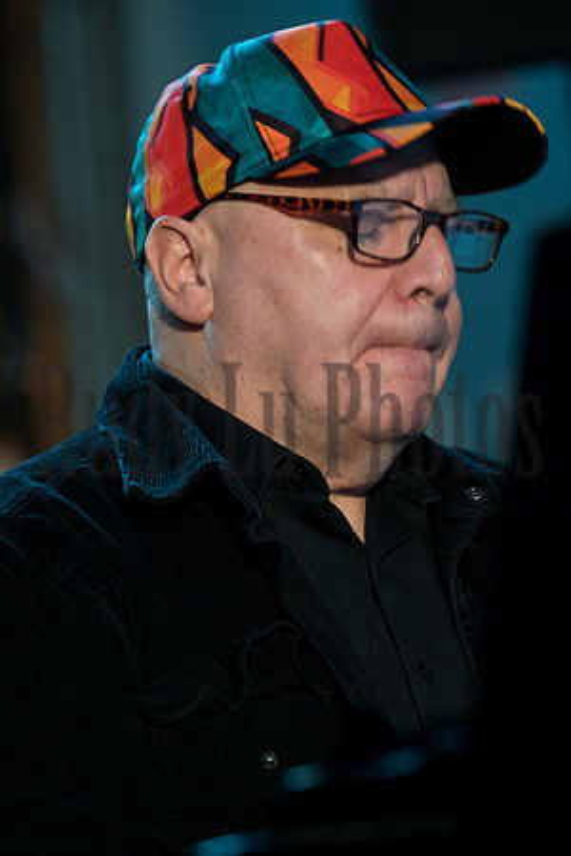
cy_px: 428
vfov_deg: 9.5
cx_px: 286
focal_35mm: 217
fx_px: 5162
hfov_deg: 6.3
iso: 1600
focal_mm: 145
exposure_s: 1/50
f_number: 2.8
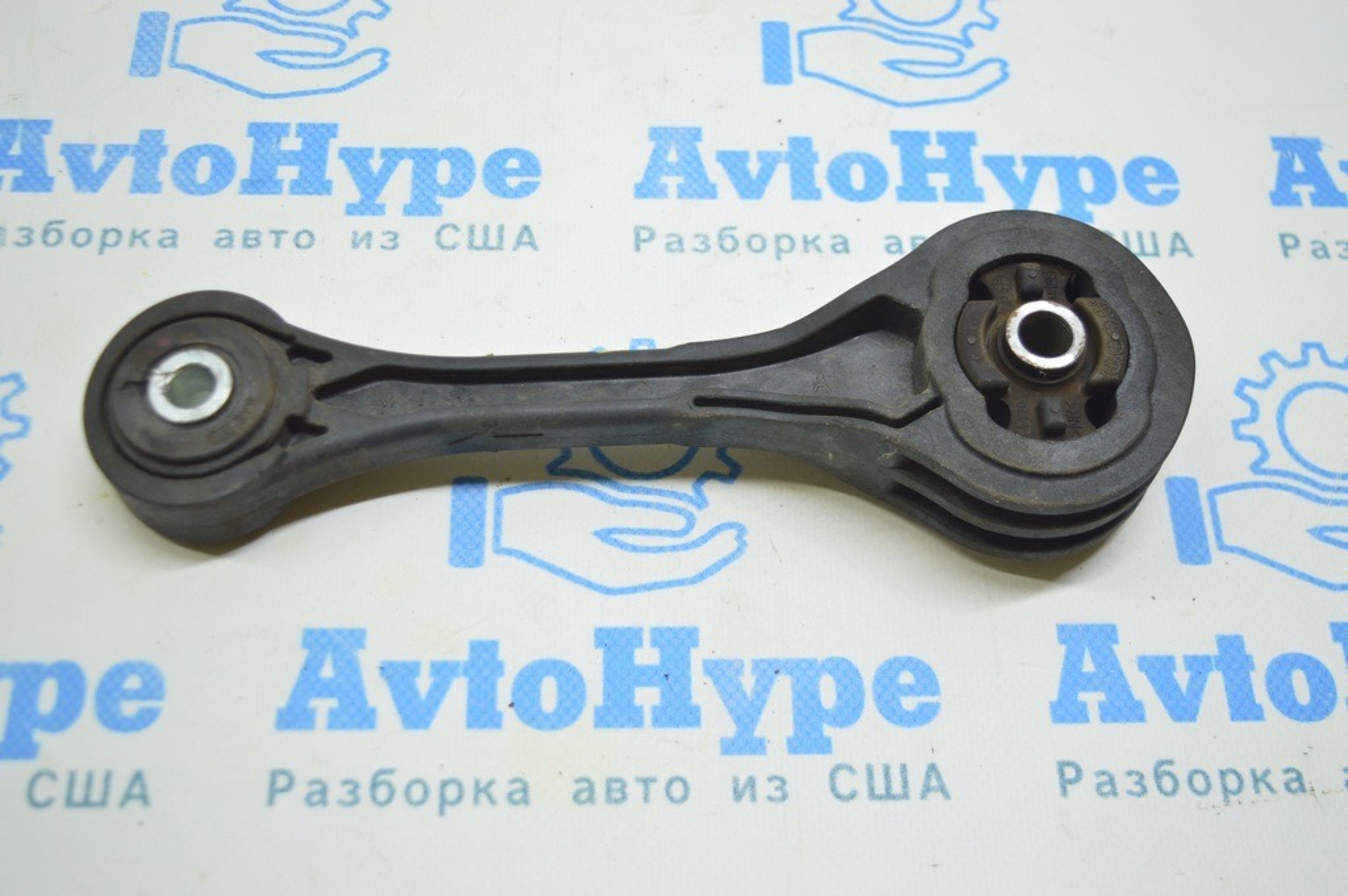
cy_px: 448
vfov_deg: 31.8
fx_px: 1571
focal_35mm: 42
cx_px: 674
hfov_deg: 46.4
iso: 400
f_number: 4.2
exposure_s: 1/40
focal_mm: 28
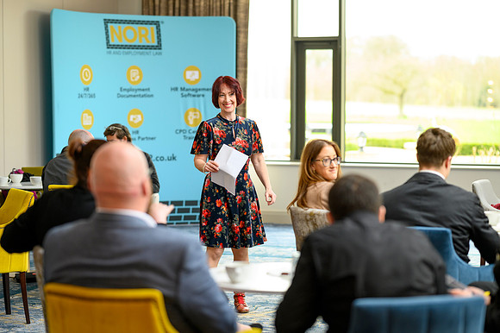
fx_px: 1203
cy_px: 166
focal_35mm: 87
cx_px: 250
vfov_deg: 15.7
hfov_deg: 23.5
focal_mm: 85
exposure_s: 1/200
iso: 640
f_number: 2.2
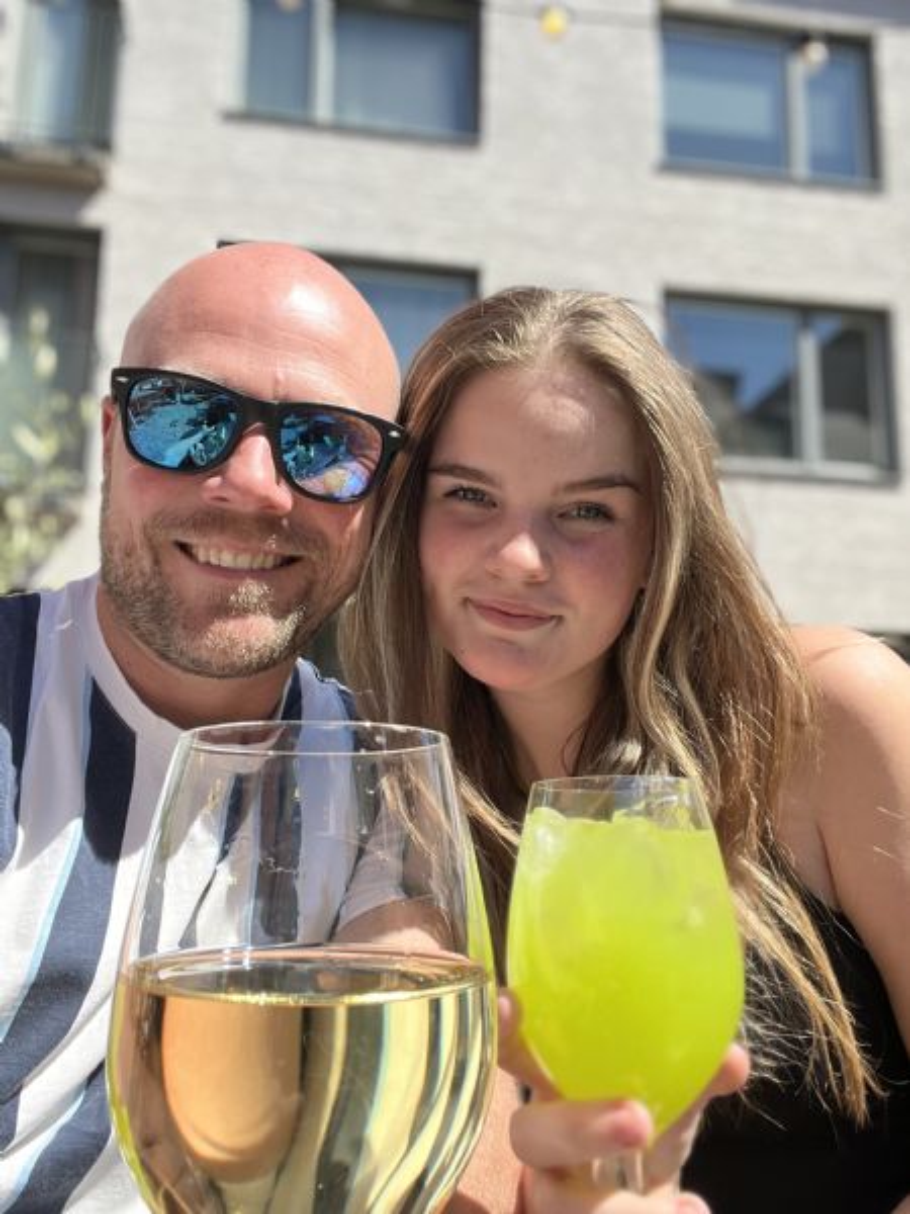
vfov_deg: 60.0
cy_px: 607
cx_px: 455
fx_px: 1052
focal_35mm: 30
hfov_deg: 46.8
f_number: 2.2
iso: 32
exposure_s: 1/400
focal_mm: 2.71
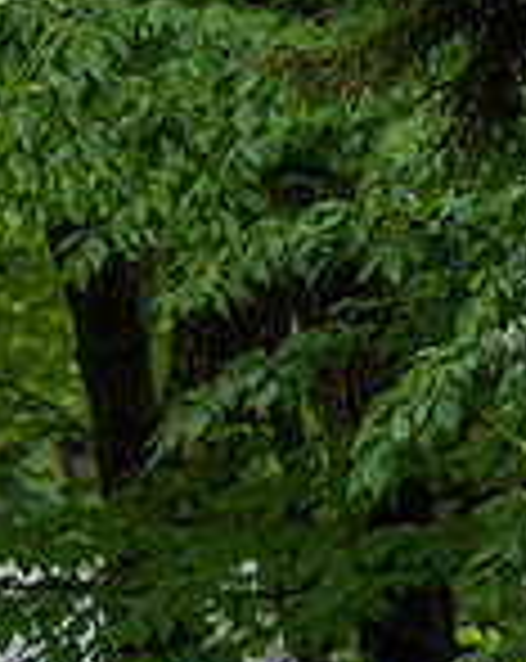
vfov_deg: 3.3
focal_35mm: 594
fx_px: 11595
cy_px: 844
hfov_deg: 2.6
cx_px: -733
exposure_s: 1/160
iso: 200
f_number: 5.6
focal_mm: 160
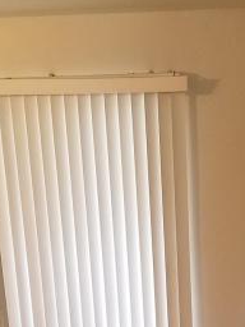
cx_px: 195
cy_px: 374
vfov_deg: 23.3
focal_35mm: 78
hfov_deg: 18.7
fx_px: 736
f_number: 1.7
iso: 160
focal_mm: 4.2
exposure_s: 1/24
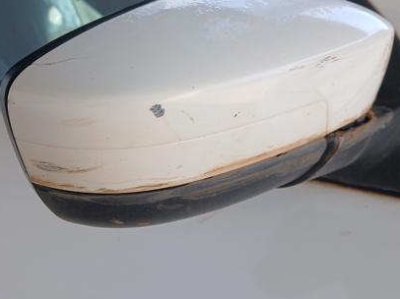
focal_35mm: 41
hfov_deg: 45.6
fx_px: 473
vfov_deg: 34.8
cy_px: 101
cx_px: 167
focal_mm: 3.98
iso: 25
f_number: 1.8
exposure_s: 1/120
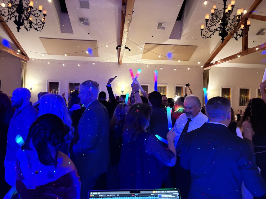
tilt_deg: +1.1
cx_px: 133
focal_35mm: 26
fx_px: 200
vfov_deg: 53.1
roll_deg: -0.7
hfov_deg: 67.3
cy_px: 100
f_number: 1.6
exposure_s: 1/40
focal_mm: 5.96
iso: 500
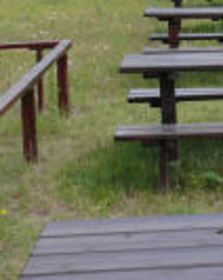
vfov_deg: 16.3
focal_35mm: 116
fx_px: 959
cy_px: 4
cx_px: 446
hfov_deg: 11.8
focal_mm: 7.4
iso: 100
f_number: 5.6
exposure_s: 1/320
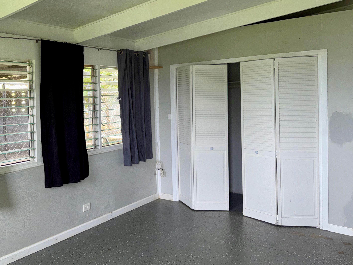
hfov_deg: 52.4
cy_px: 97
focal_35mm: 34
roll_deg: +1.9
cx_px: 104
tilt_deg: -1.6
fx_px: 347
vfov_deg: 41.4
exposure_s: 1/40
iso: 64
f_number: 1.78
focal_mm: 6.76
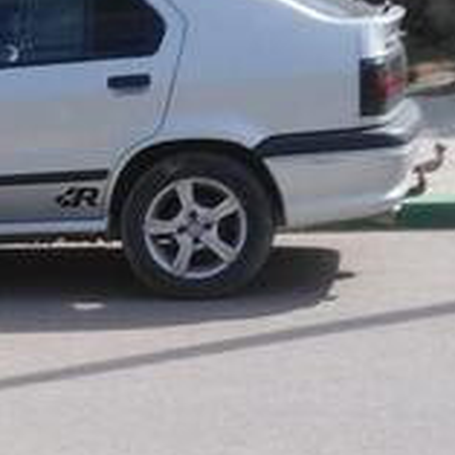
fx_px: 1814
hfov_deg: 13.7
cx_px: -154
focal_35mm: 122
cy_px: 526
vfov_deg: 13.9
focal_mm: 3.37
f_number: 2.2
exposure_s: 1/740
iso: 100
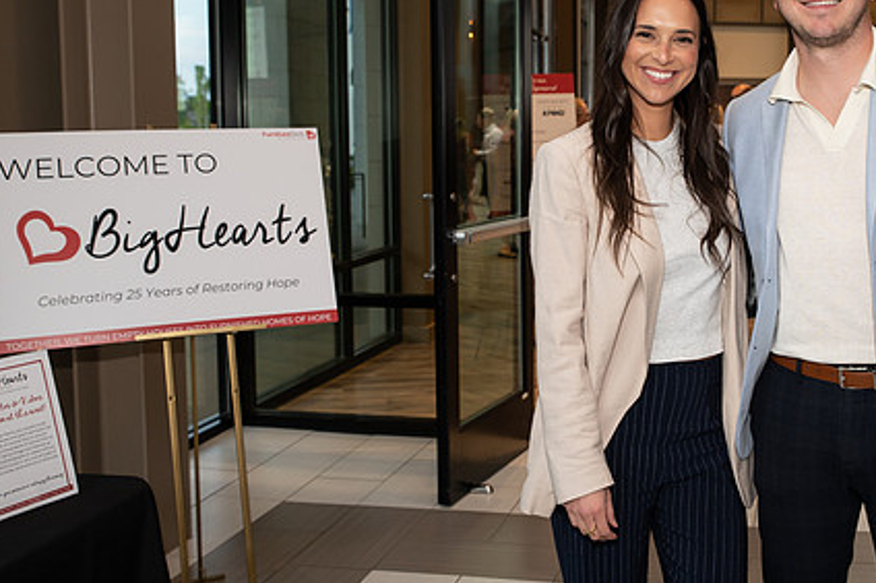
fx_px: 1118
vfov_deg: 29.1
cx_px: 598
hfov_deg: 42.1
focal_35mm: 46
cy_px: 224
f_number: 4
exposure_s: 1/60
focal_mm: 32
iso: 640
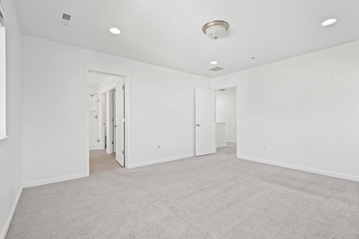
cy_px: 120
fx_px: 160
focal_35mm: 16
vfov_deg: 73.7
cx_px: 180
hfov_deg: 96.7
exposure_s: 1/8
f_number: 9
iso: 250
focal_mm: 16
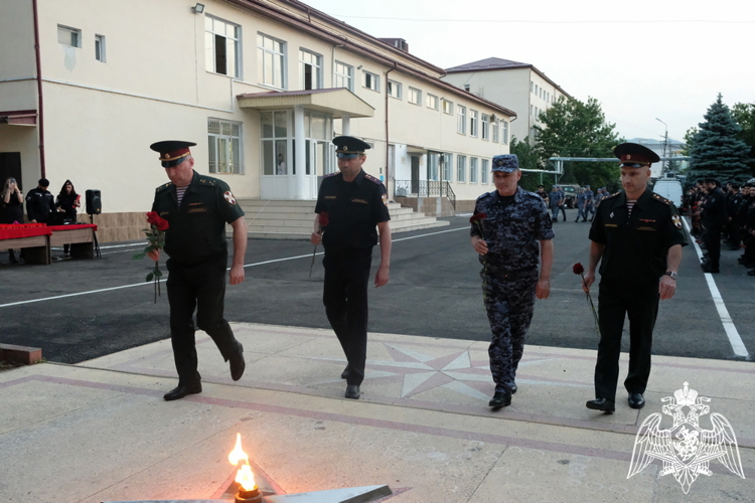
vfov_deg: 41.1
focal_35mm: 32
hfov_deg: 58.7
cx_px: 378
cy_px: 252
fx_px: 671
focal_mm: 21.4
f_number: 4.5
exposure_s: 1/220
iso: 10000
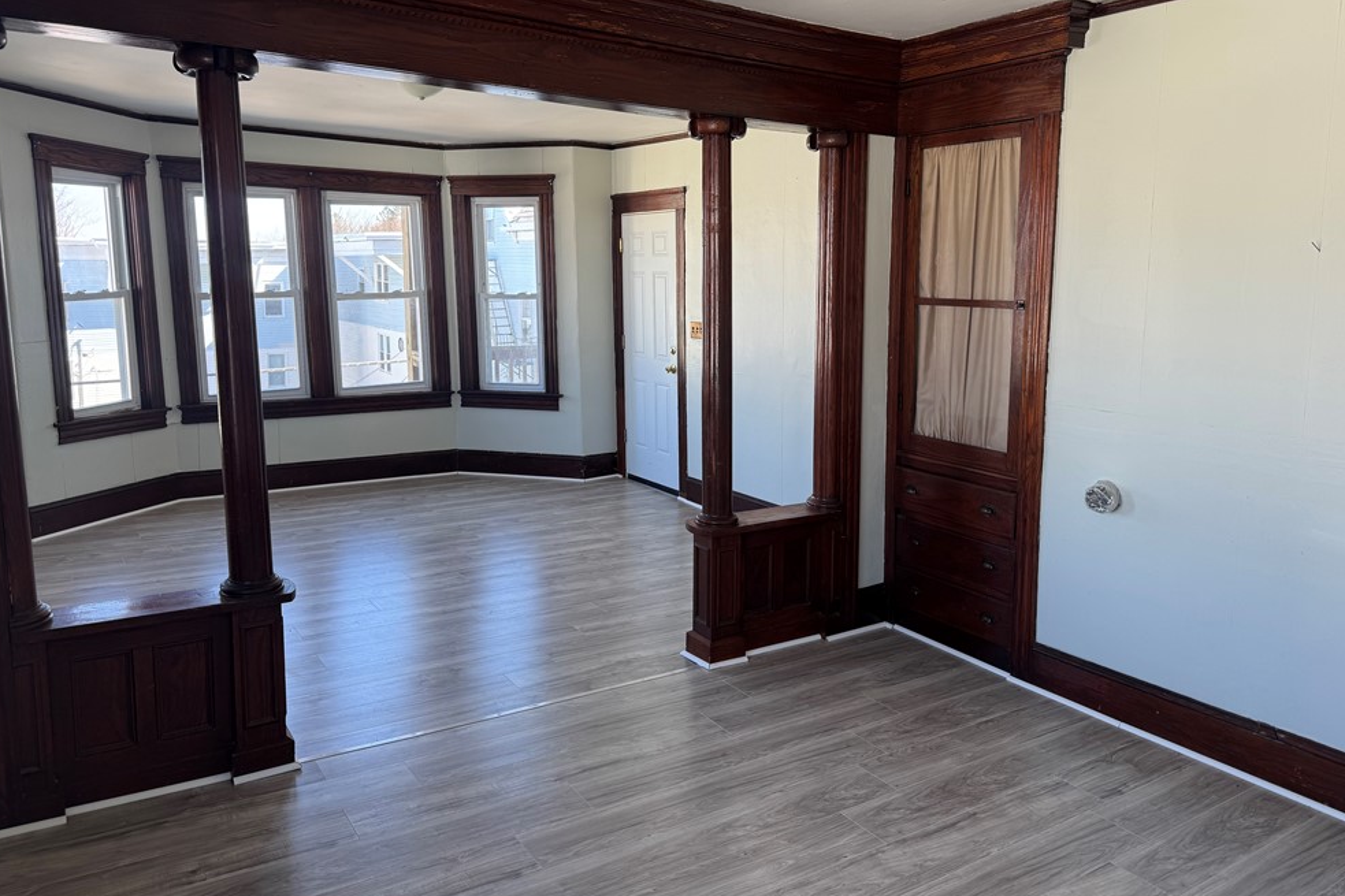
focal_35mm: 26
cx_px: 666
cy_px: 391
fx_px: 971
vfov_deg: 49.4
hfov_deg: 69.4
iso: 64
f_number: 1.78
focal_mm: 6.76
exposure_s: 1/121
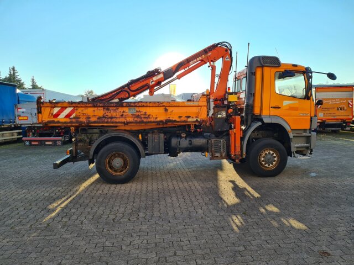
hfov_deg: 67.3
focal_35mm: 26
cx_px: 177
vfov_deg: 53.1
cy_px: 132
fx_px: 266
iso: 50
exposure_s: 1/904
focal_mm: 5.4
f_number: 1.8
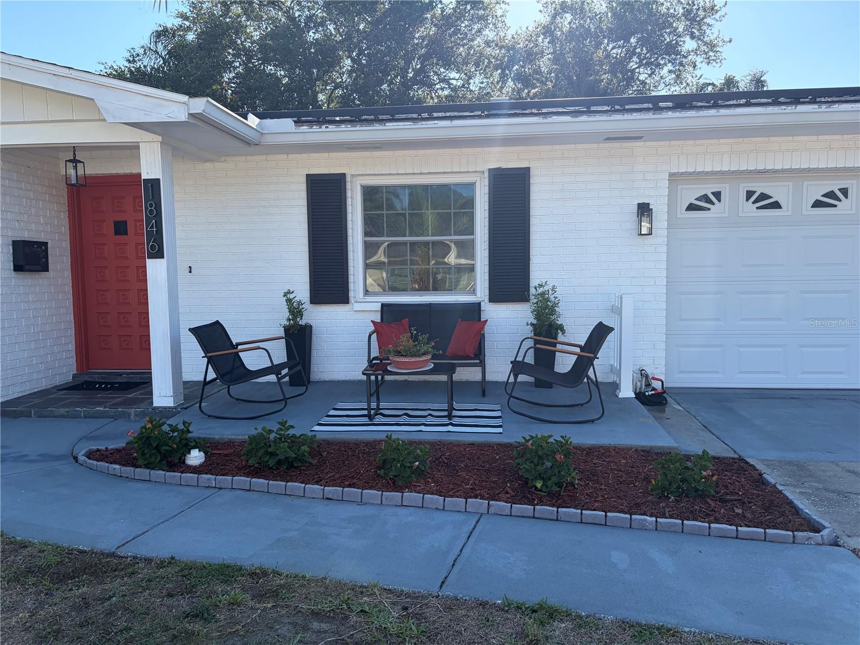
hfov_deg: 67.3
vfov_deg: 53.1
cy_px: 322
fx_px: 646
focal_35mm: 26
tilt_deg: -4.0
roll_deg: +1.4
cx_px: 430
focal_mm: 5.96
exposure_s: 1/1901
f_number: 1.6
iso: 64
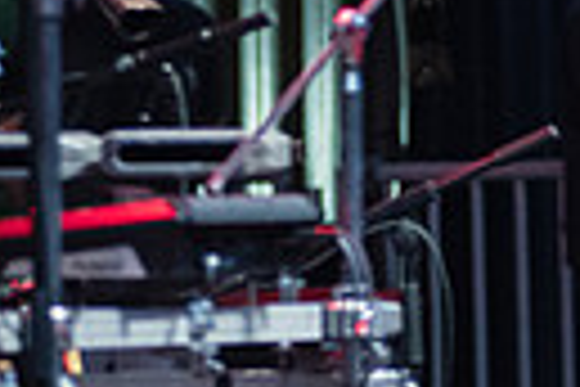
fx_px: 9038
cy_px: 7
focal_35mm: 561
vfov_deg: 2.4
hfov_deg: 3.6
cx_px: 1295
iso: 3200
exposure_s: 1/200
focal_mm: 125
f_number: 3.5
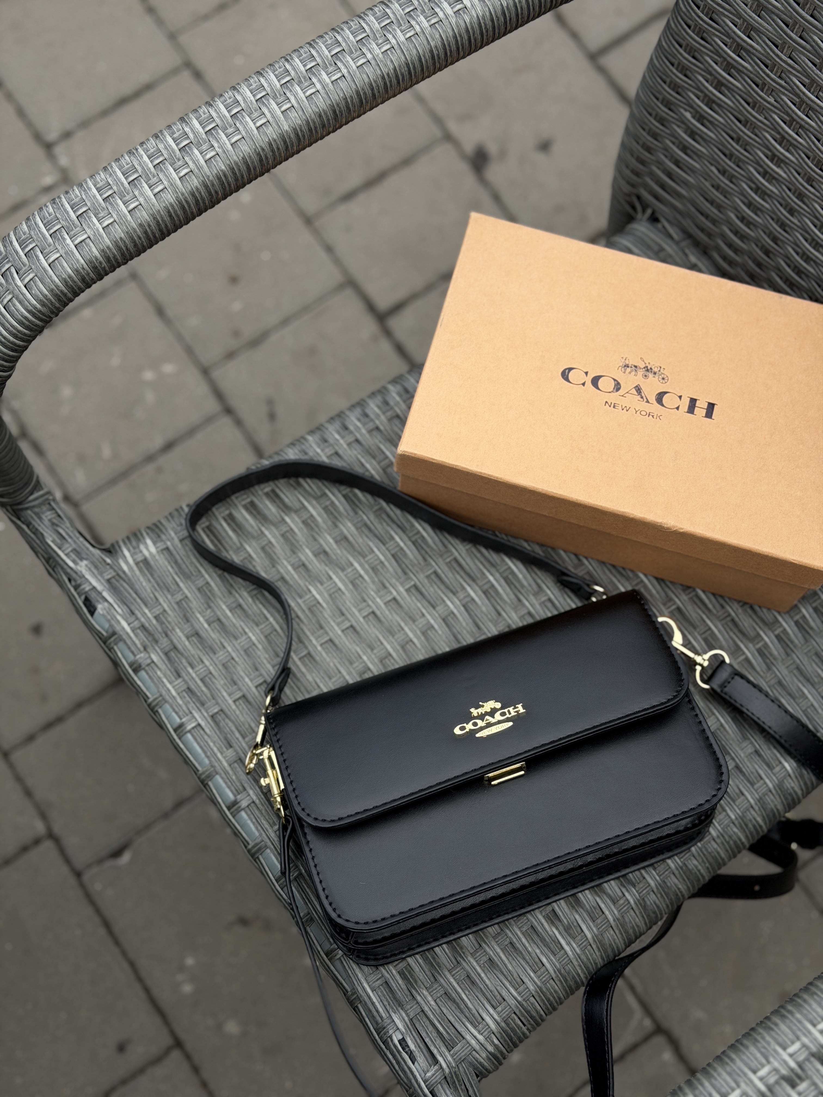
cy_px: 548
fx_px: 1522
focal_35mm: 48
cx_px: 412
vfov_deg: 39.7
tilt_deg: -73.4
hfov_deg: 30.3
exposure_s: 1/1678
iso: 80
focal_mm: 6.76
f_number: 1.78
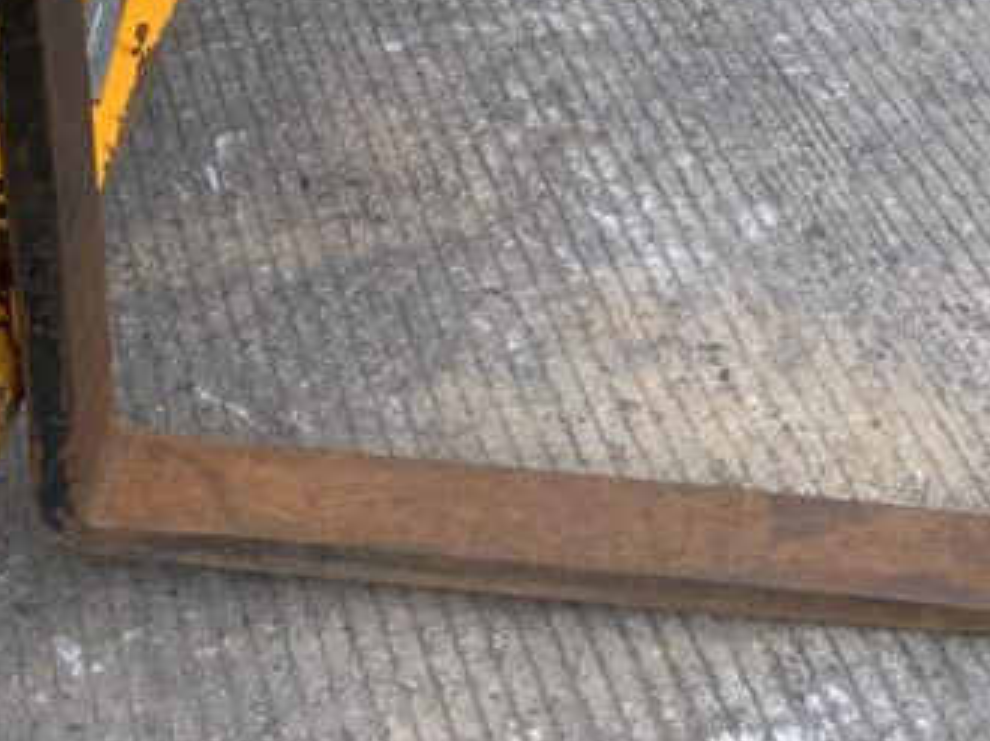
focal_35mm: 90
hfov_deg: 21.8
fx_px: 2572
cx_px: 561
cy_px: -93
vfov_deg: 15.9
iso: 16
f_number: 1.8
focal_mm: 3
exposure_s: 1/1035
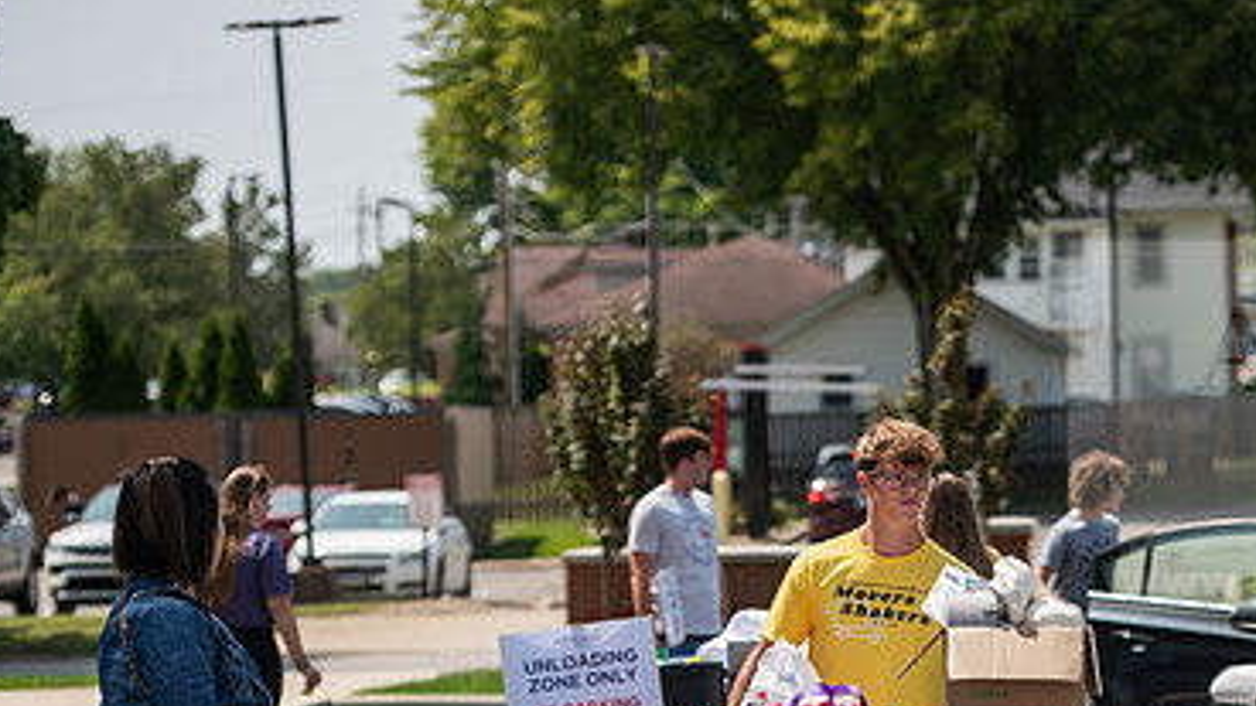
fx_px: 5495
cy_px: 653
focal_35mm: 165
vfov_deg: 7.3
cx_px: 966
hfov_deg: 13.0
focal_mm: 100
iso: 64
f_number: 3.5
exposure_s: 1/640
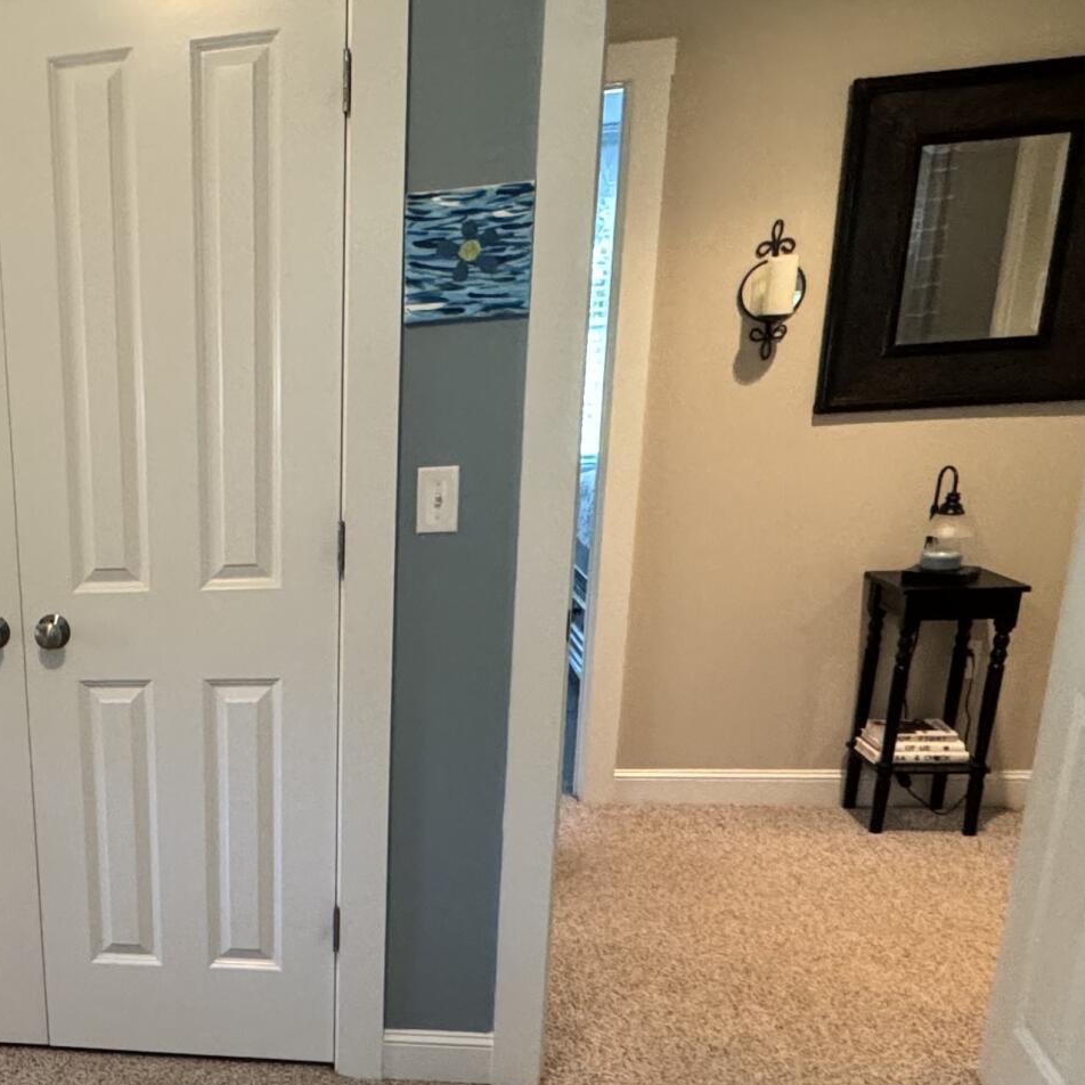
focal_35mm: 39
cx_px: 7
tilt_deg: -18.1
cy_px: 824
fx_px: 1383
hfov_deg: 38.2
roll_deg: +4.0
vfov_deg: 41.5
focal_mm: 2.22
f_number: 2.2
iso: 500
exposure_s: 1/60
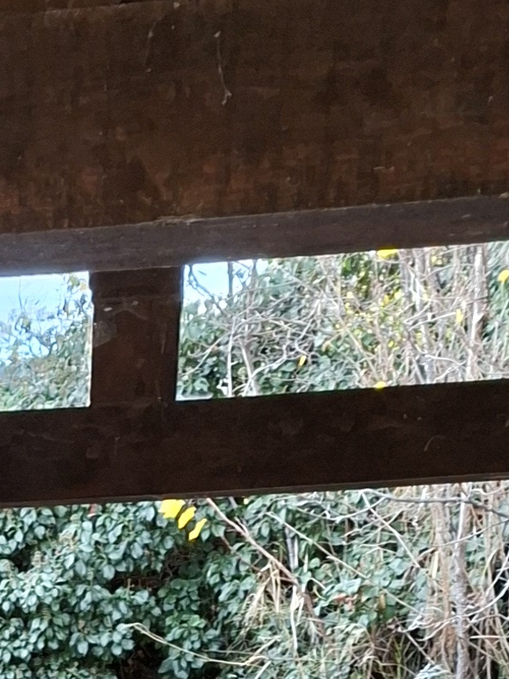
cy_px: 1482
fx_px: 2176
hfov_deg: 12.7
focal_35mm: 111
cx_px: -226
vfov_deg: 14.0
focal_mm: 5.54
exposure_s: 1/161
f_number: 1.8
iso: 50
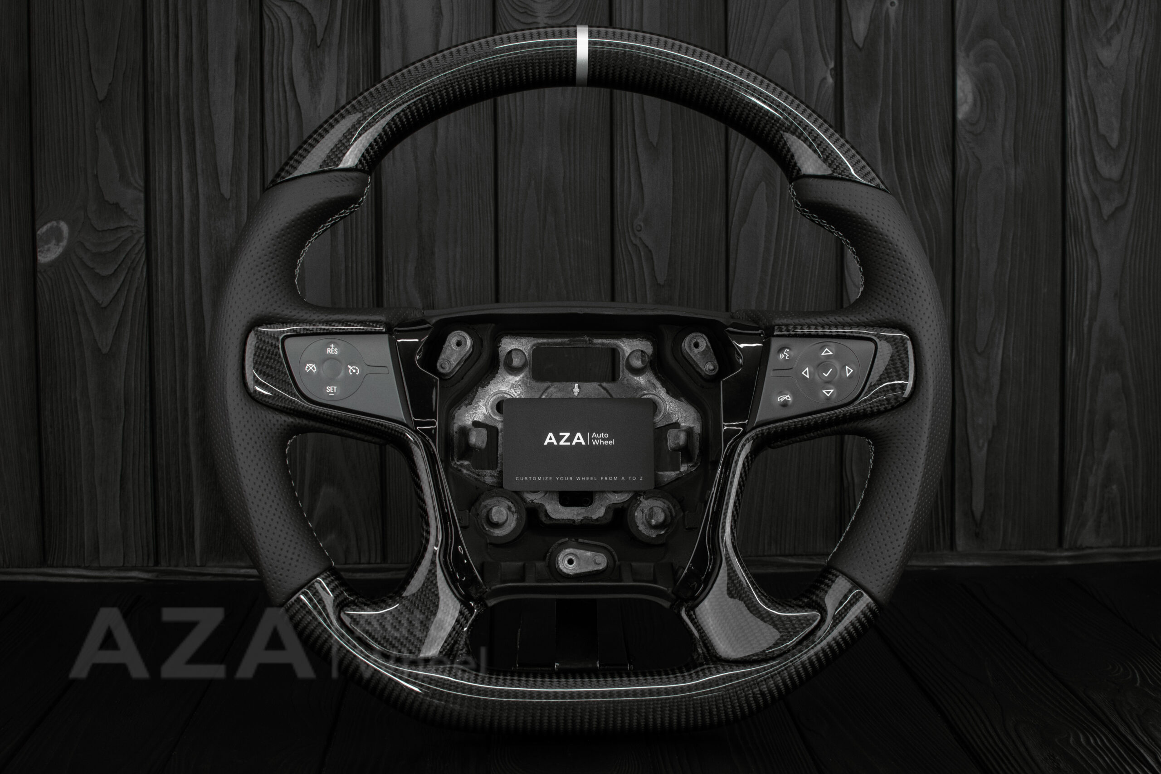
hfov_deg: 37.8
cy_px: 387
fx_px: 1693
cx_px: 580
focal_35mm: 52
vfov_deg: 25.8
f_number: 6.3
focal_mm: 35
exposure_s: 1/125
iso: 500
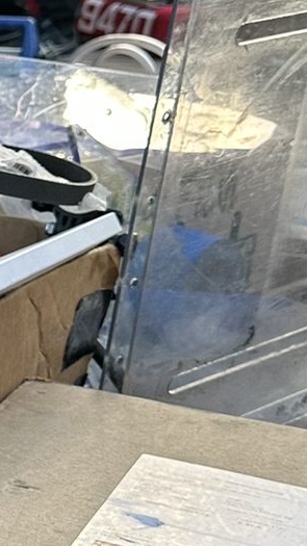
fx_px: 1477
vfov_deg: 21.0
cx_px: -354
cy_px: 267
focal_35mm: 102
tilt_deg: -10.8
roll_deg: -3.8
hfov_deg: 10.6
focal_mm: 6.86
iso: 80
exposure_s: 1/450
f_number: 1.78
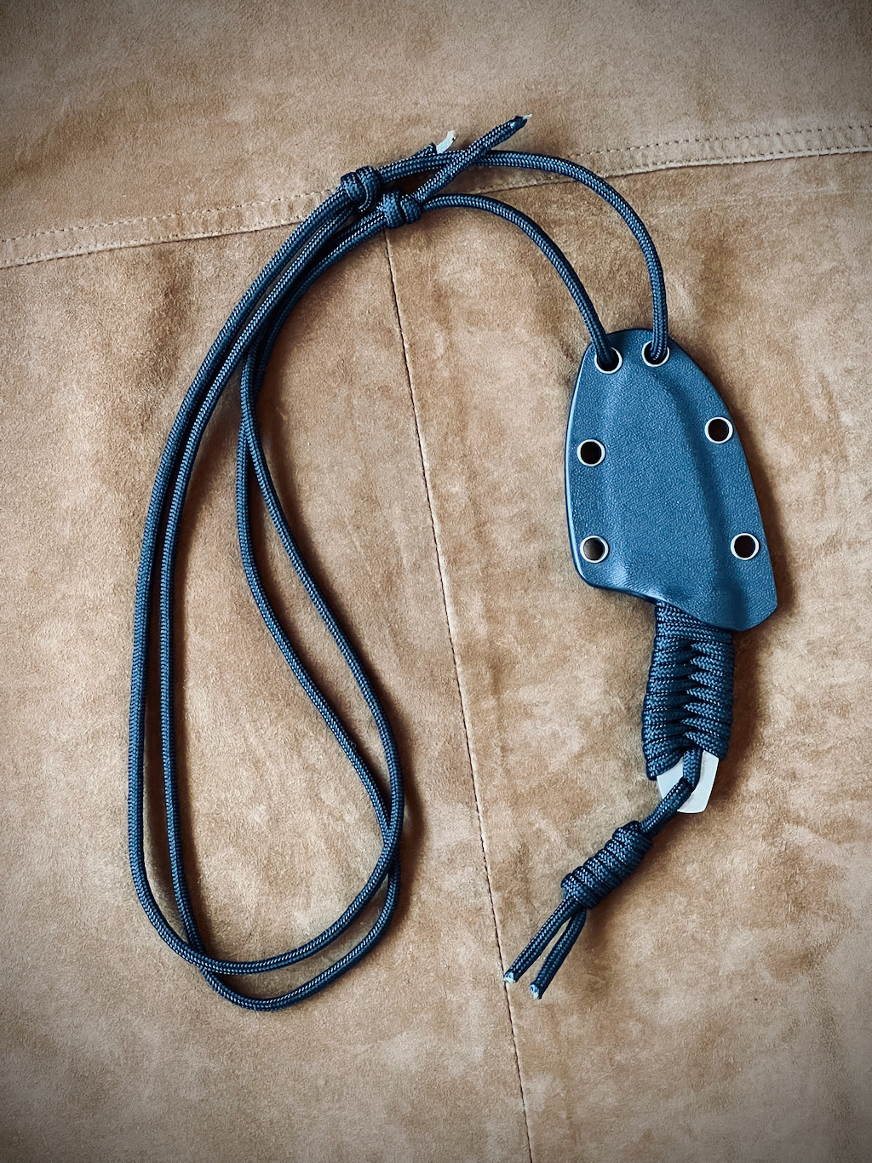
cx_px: 436
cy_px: 582
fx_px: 2587
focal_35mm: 77
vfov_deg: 25.3
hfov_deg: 19.1
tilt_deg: -88.0
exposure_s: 1/40
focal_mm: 9
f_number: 2.8
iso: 800
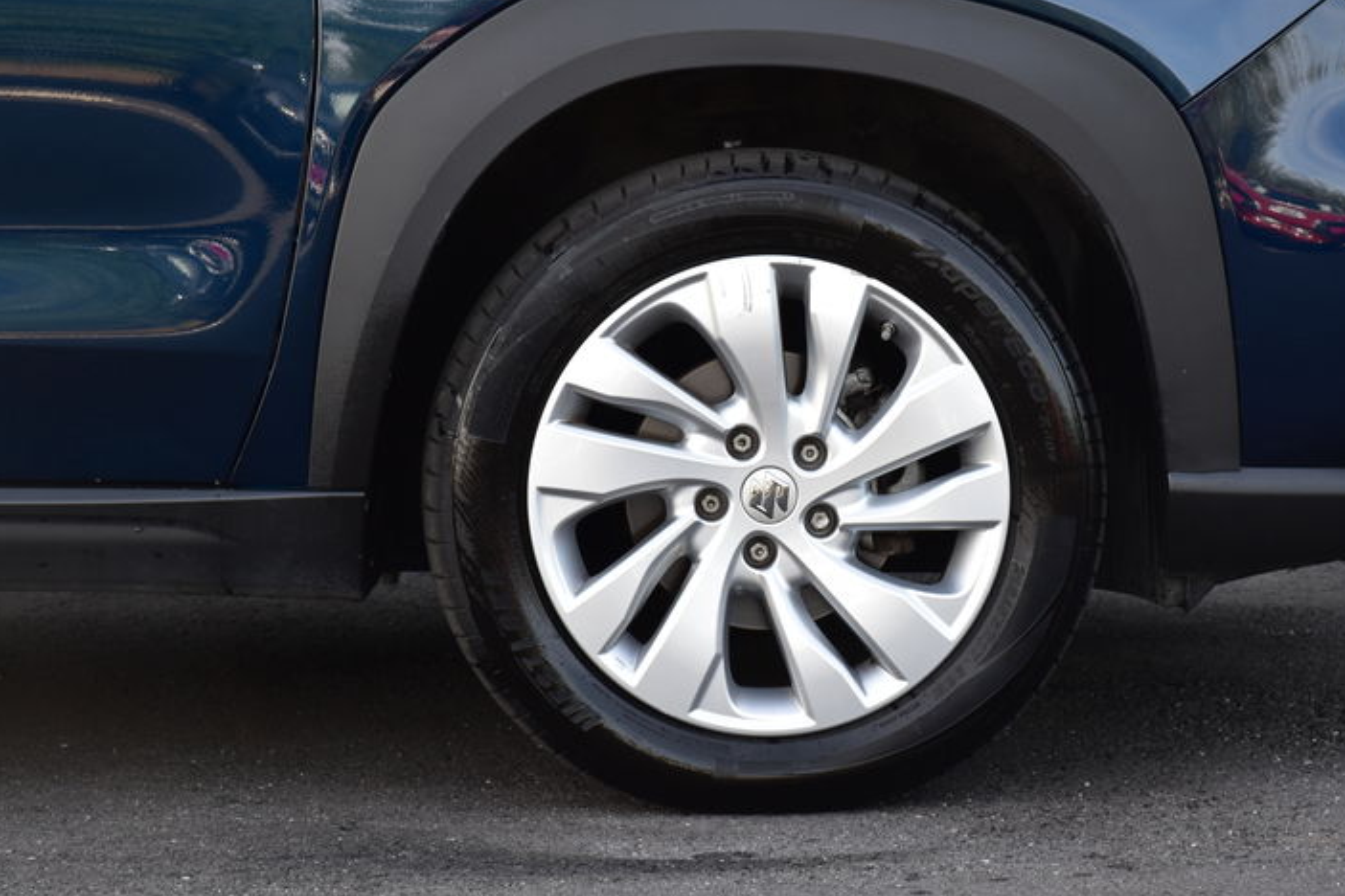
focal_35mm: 182
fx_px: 6788
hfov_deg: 11.3
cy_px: 388
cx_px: 826
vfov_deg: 7.6
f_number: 9
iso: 450
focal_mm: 85
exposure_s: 1/125
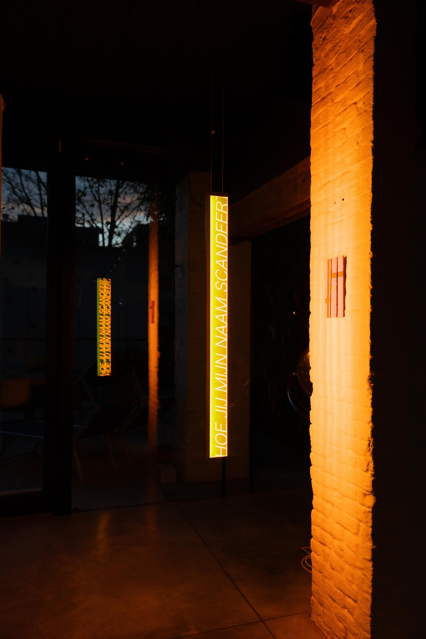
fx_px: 545
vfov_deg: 60.8
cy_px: 320
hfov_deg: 42.7
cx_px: 213
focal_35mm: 31
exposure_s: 1/200
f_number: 2.8
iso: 1600
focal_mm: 30.7
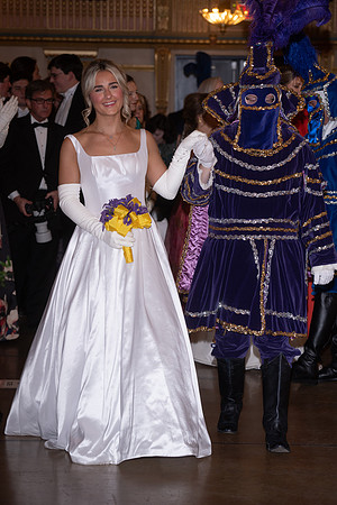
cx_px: 168
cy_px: 252
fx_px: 1769
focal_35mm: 126
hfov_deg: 10.9
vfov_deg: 16.3
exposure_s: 1/60
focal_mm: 126
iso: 320
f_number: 5
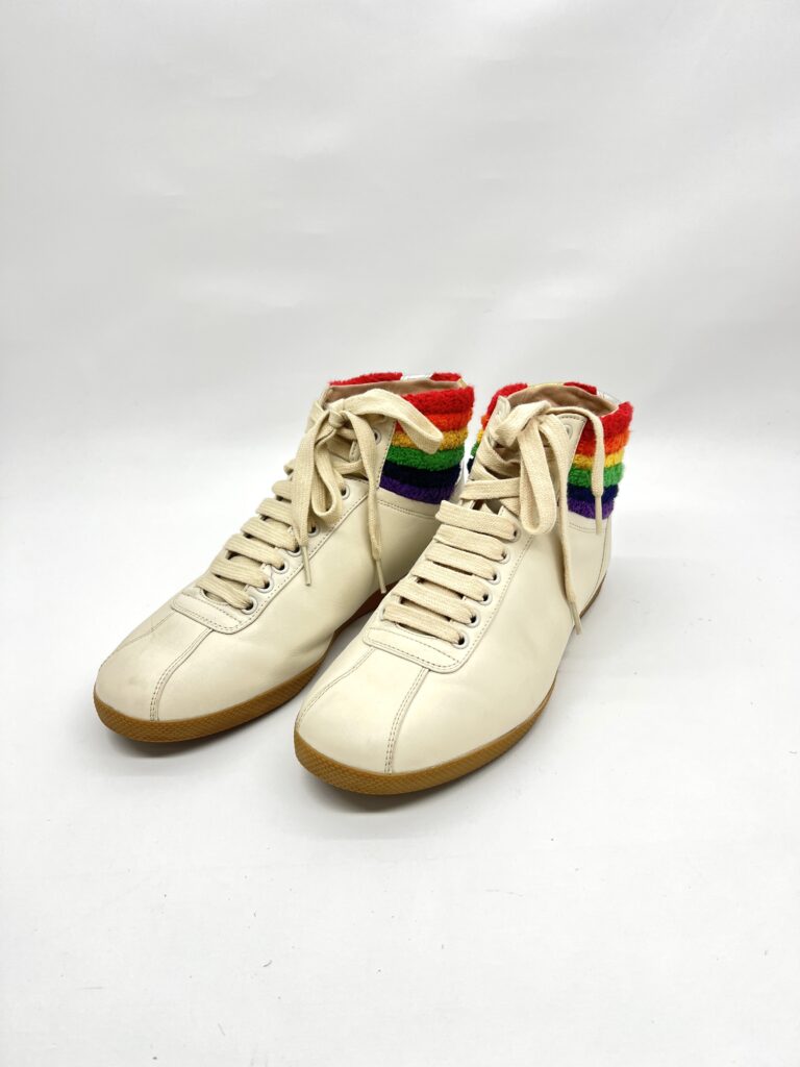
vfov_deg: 67.3
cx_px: 400
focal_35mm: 26
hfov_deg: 53.1
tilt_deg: -27.6
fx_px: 801
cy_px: 534
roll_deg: +0.3
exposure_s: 1/100
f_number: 1.5
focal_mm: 5.7
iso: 40
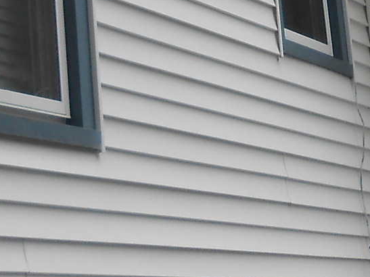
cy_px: -113
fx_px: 1560
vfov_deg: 9.9
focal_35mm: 146
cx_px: 233
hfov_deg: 13.5
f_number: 3.5
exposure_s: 1/80
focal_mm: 4.6
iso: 80
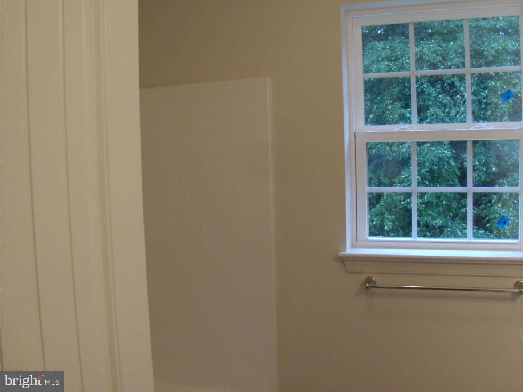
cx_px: 262
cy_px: 196
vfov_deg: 39.7
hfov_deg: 51.4
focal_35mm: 36
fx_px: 544
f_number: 3.6
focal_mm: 6.4
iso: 250
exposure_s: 1/60
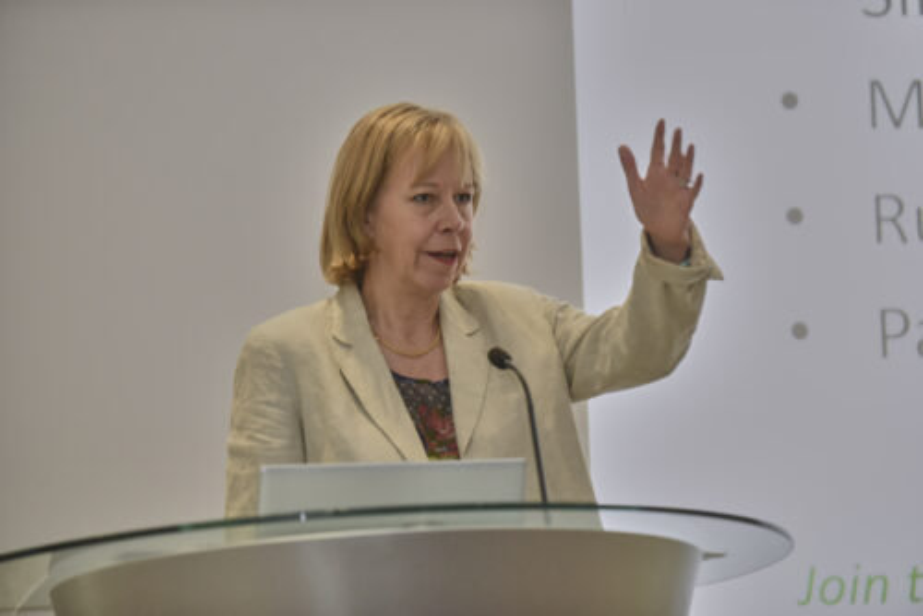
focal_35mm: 145
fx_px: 3720
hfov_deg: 14.1
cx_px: 462
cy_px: 308
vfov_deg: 9.5
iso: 2000
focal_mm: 145
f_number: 3.5
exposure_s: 1/160
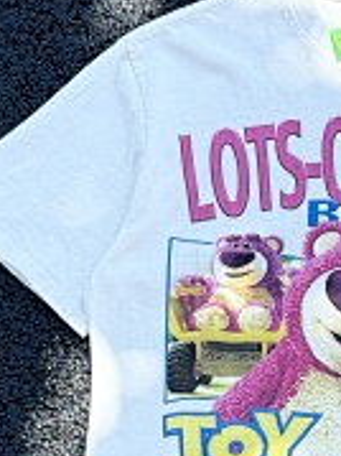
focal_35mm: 134
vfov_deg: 14.7
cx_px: 388
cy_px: 357
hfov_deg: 10.9
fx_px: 1762
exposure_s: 1/1193
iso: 64
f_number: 1.78
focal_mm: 6.86
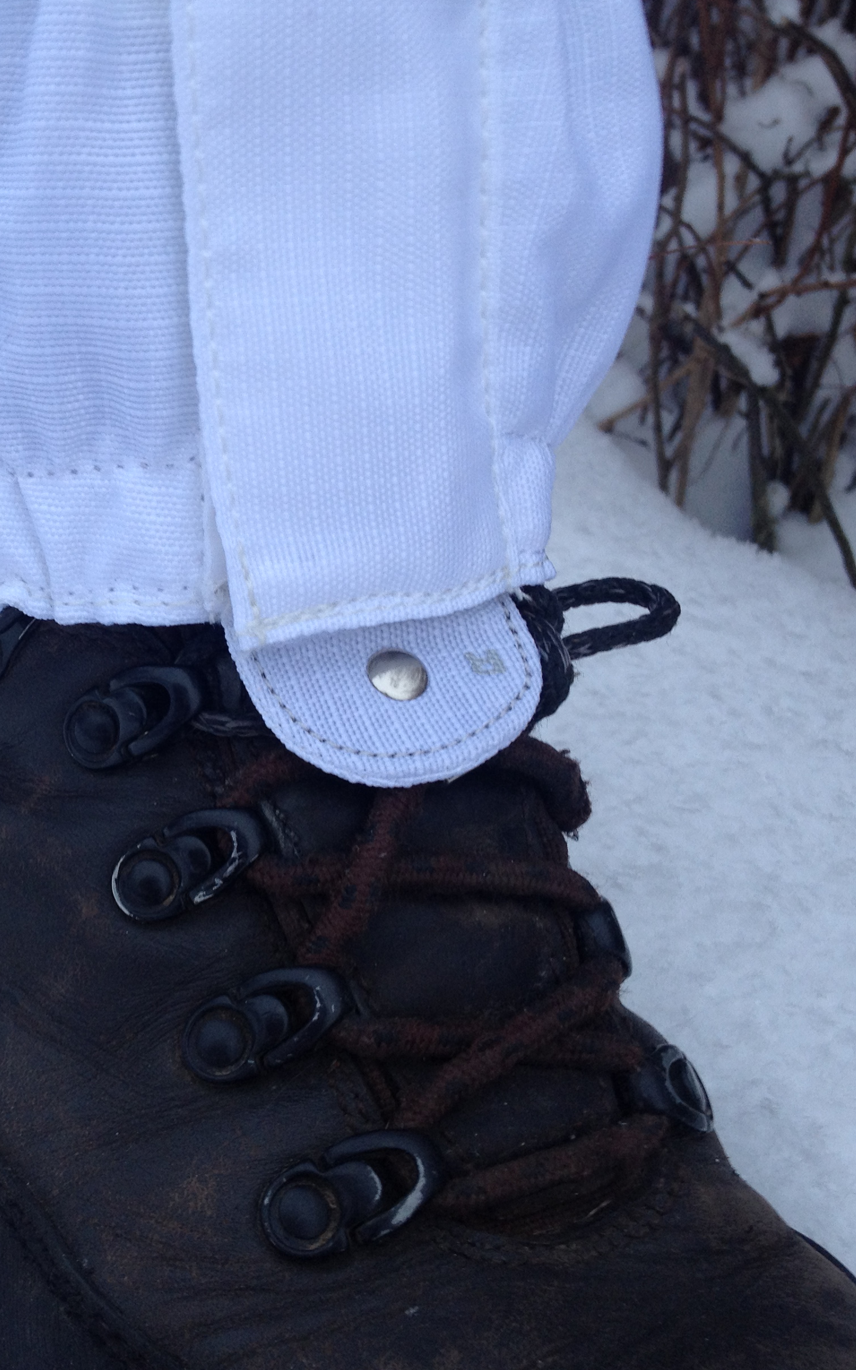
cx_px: 114
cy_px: 681
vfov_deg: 40.3
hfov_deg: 25.2
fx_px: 1866
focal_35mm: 50
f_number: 2.4
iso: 50
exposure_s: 1/60
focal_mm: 4.28
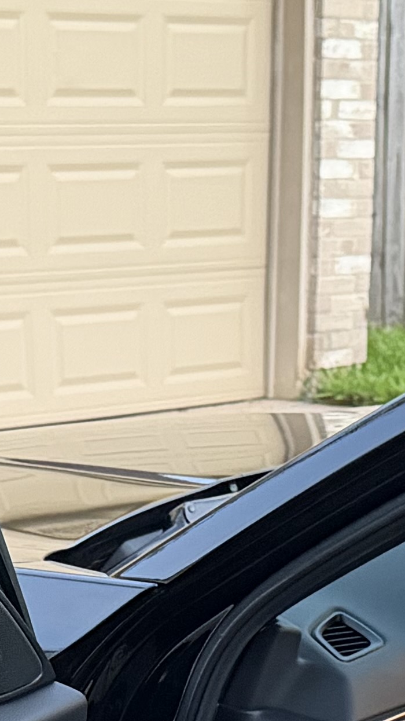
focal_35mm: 120
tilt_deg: -18.3
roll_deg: +0.2
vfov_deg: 17.2
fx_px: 2292
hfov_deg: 10.1
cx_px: 209
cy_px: 802
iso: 800
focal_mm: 6.76
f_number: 1.78
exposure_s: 1/40
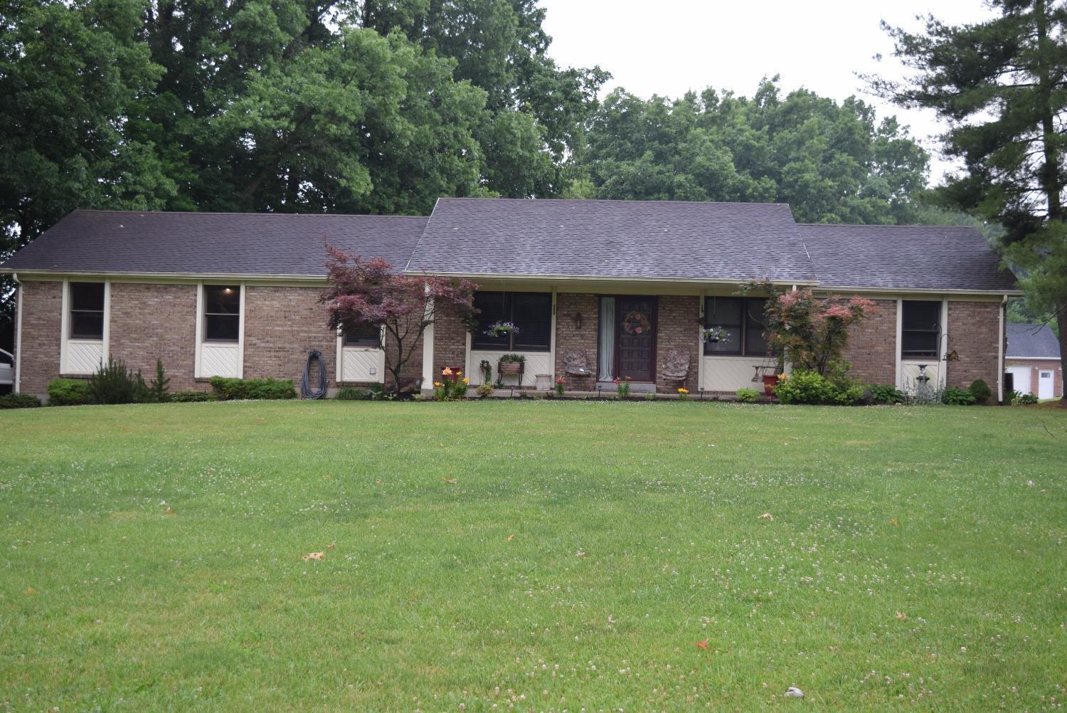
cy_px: 356
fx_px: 1379
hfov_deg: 42.3
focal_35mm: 46
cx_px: 534
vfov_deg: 29.0
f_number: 5
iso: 400
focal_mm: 31
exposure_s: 1/100
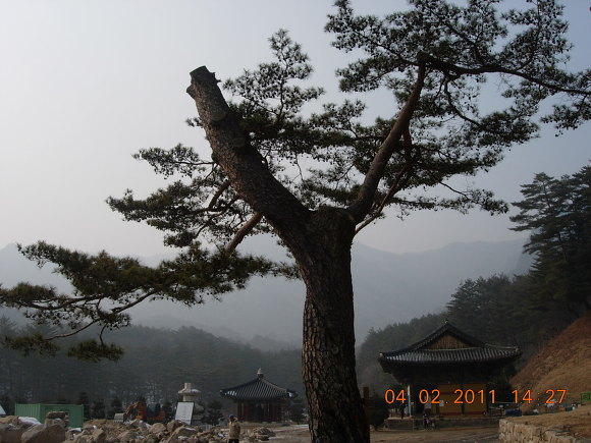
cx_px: 296
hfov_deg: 49.0
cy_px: 222
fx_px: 649
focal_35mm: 38
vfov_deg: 37.7
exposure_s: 1/886
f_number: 4.8
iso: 64
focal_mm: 7.8
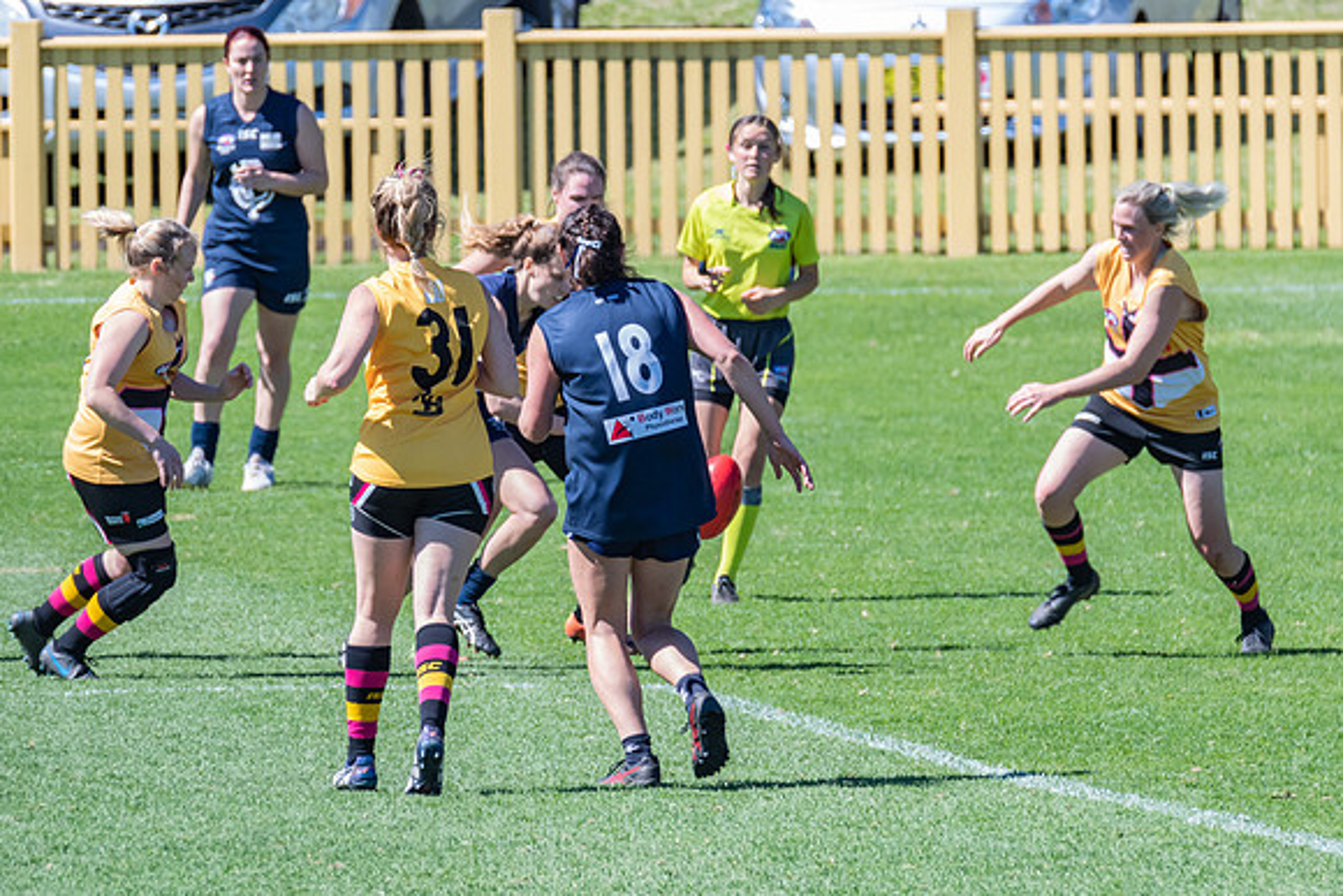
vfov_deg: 1.4
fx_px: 37375
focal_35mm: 1002
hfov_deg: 2.1
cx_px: 660
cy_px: 401
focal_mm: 550
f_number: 11
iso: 800
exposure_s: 1/640
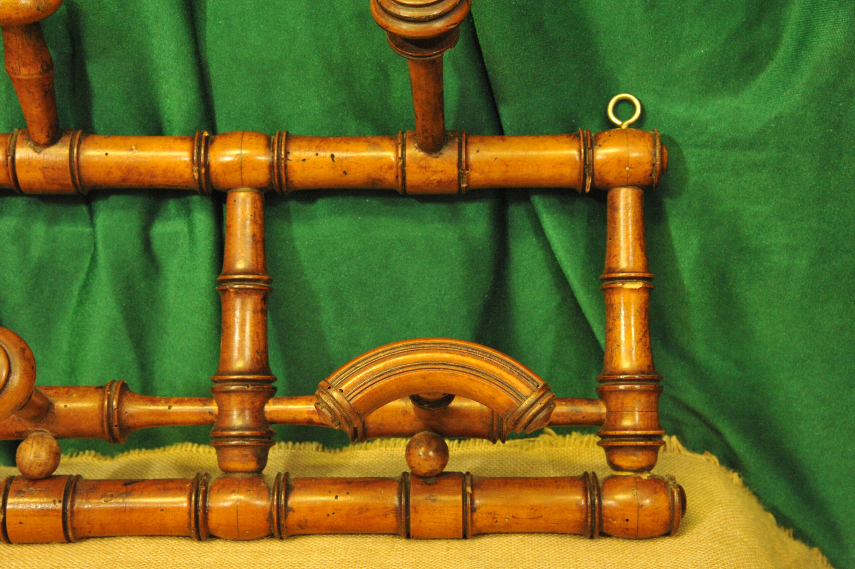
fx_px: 1566
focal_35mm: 66
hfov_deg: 30.5
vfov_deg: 20.6
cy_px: 284
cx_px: 428
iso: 6400
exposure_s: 1/30
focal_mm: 66
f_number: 10
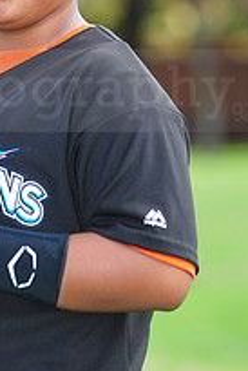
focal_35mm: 438
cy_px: 74
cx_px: -2
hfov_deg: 3.1
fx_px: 4518
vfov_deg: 4.7
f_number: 4.5
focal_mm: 155
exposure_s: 1/400
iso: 250
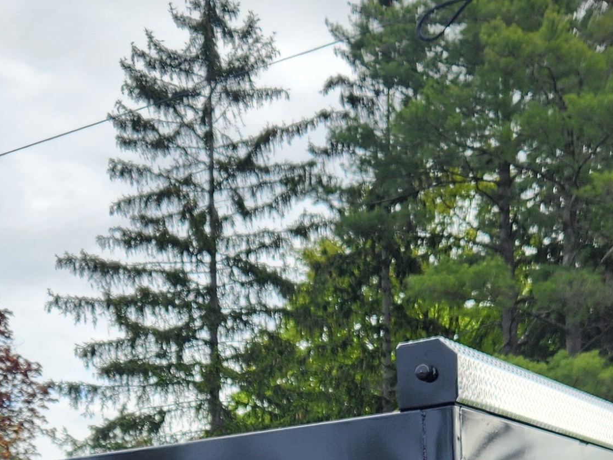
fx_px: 1470
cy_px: 675
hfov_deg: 23.4
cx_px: 193
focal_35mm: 83
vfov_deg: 16.3
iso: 20
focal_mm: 5.4
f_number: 1.8
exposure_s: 1/1027
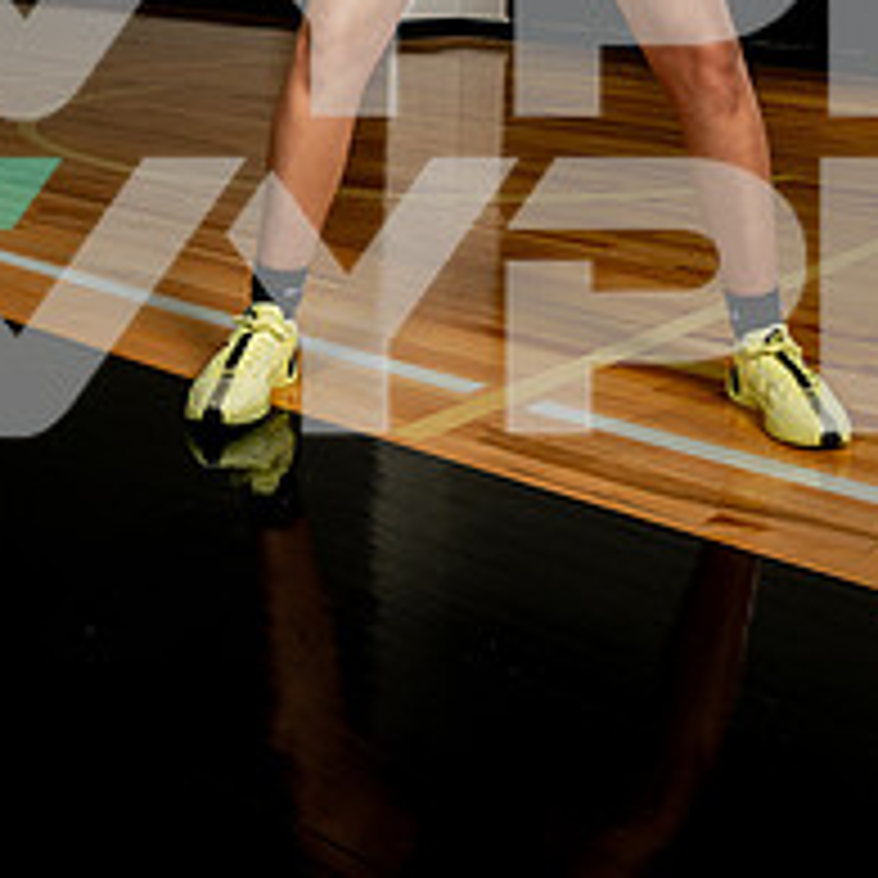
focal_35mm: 51
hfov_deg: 33.4
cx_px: 464
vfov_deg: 30.8
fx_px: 1464
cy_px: -18
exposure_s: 1/500
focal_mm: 26
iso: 250
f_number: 8
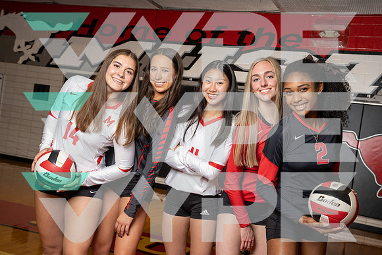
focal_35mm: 44
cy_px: 128
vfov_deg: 30.5
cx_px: 191
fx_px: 467
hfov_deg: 44.5
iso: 640
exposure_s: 1/250
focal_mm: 44
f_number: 6.3
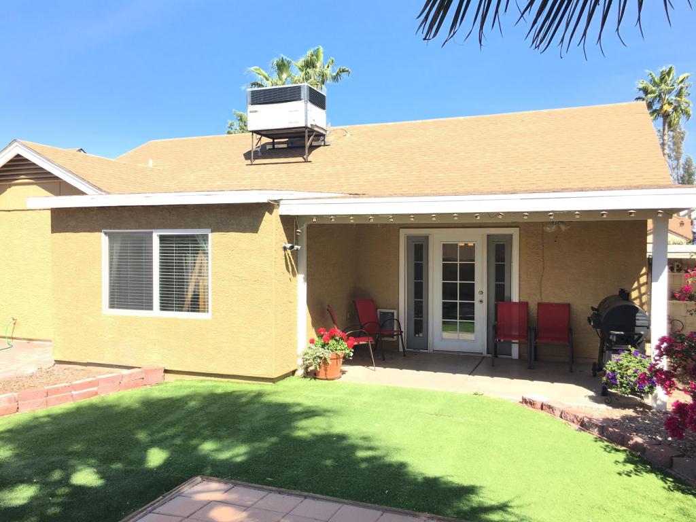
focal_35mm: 29
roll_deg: -0.1
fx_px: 583
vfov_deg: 48.2
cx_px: 348
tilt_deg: -0.2
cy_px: 261
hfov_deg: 61.7
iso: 25
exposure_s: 1/674
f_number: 2.2
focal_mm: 4.15
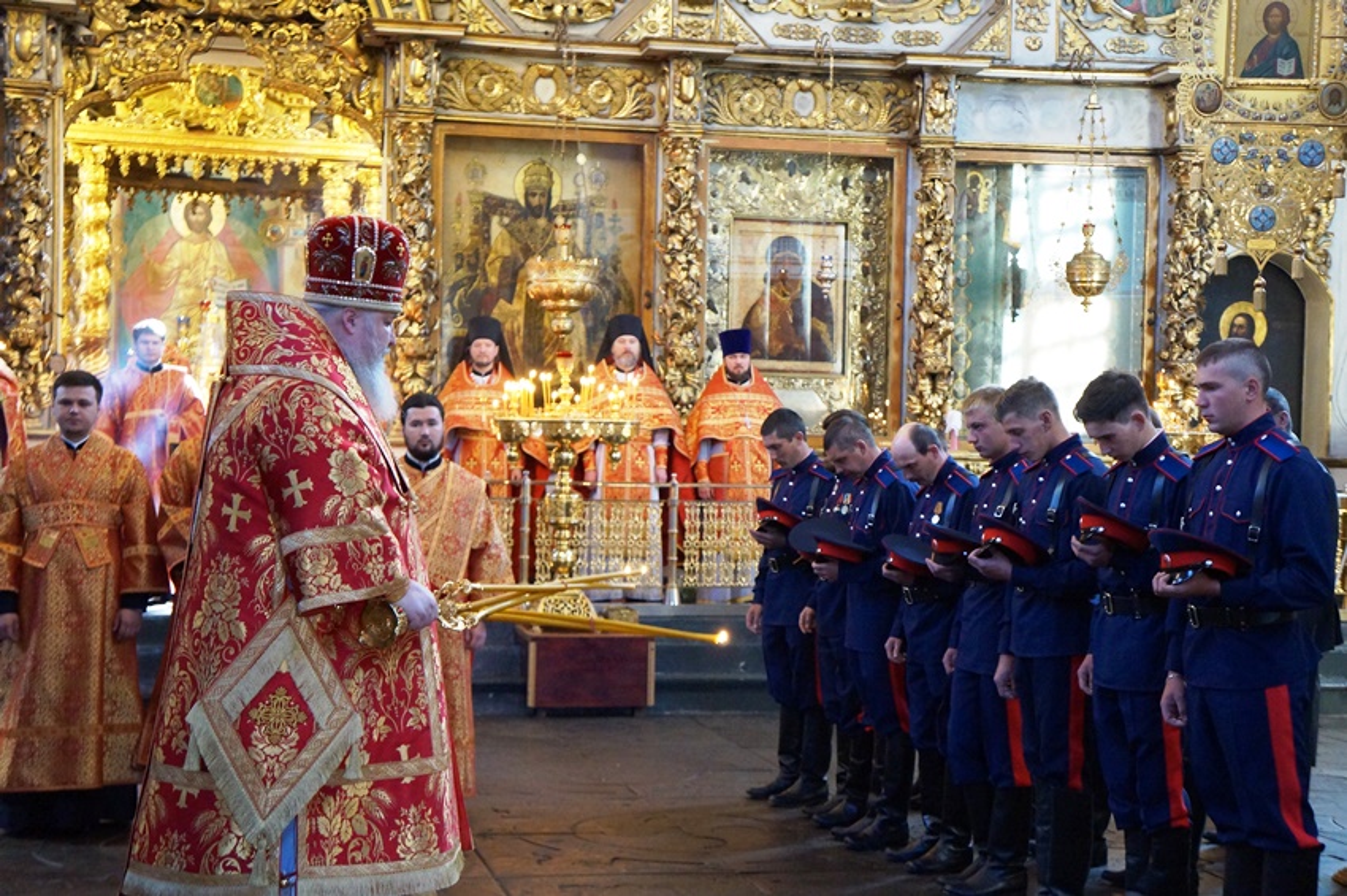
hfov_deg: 33.4
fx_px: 2243
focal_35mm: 60
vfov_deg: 22.6
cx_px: 674
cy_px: 448
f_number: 4.5
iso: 3200
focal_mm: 40
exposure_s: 1/40
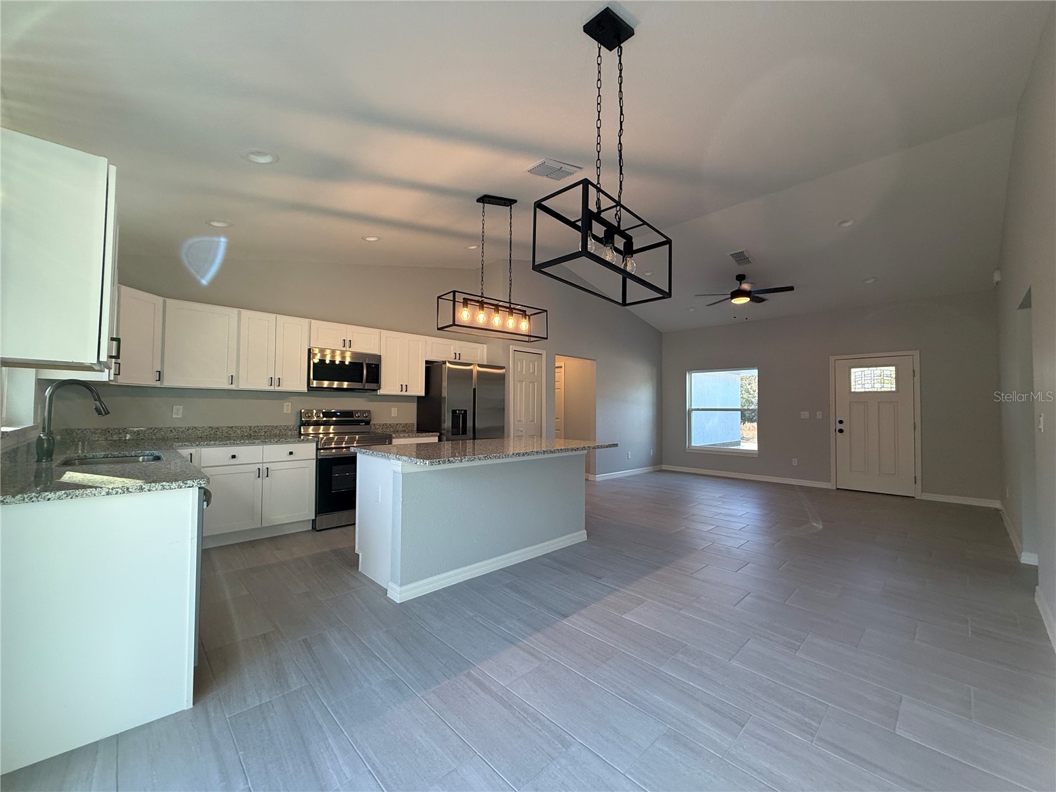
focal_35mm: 14
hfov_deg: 102.1
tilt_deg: +2.4
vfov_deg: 85.7
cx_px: 528
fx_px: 427
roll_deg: -0.5
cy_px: 396
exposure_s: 1/120
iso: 160
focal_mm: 2.22
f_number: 2.2
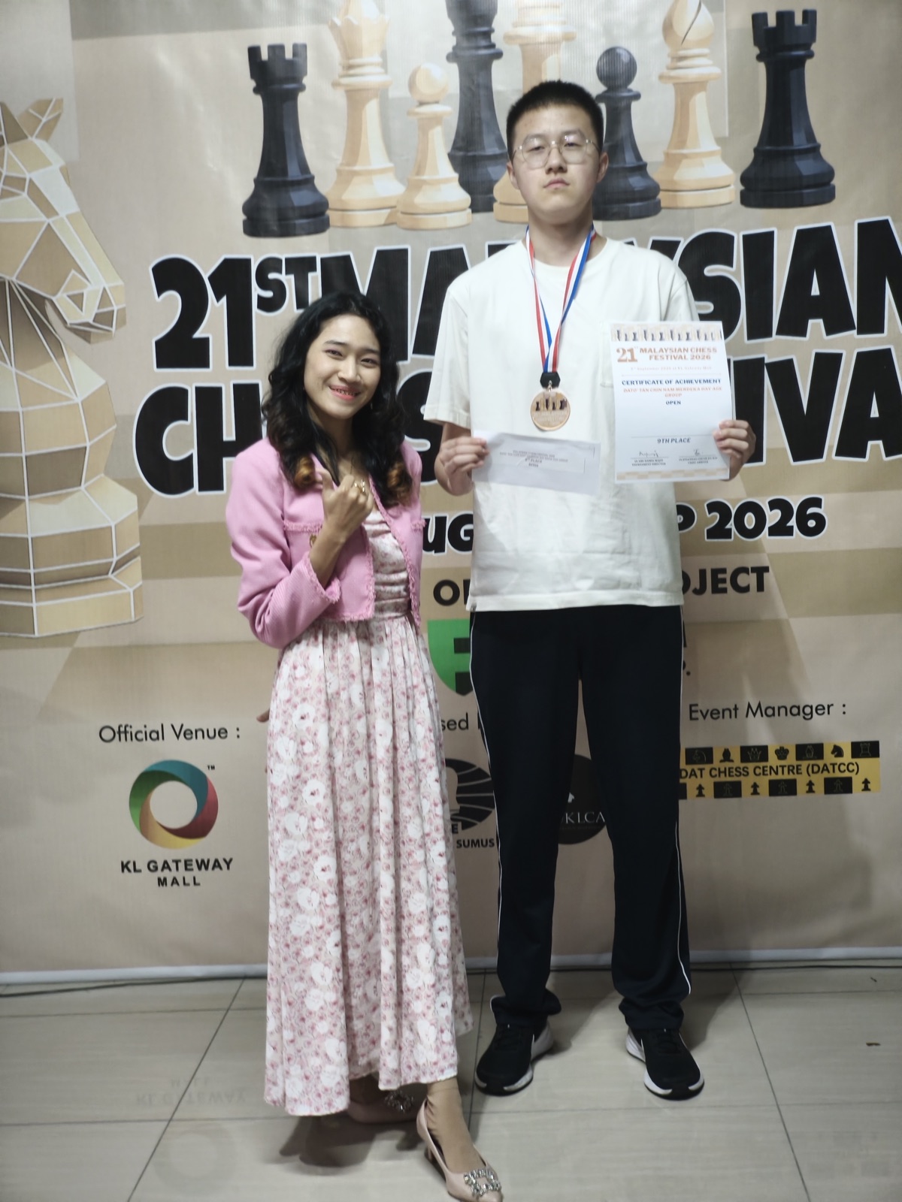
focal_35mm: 46
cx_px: 451
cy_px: 601
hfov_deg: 31.5
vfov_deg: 41.2
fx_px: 1598
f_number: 1.9
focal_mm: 7.1
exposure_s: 1/50
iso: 640
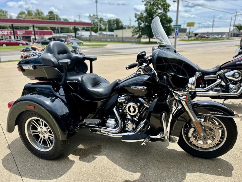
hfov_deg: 71.6
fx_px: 168
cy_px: 91
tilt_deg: -17.9
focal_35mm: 24
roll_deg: +0.1
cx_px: 121
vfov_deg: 56.8
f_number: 1.78
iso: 80
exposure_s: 1/3356
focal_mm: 6.86
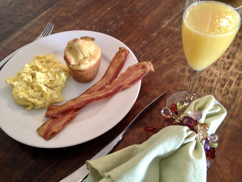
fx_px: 245
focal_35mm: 35
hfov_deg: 52.6
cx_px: 121
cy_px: 91
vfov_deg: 40.7
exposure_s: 1/20
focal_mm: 4.28
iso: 80
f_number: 2.4
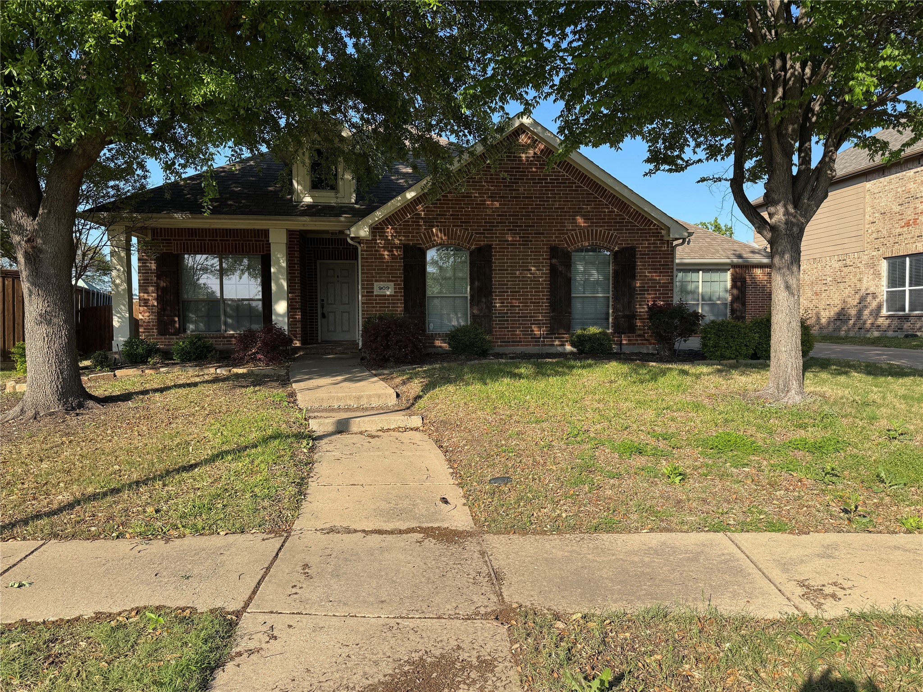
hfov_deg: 71.6
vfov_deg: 56.8
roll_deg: +1.0
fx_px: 640
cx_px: 462
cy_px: 346
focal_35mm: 24
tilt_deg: -2.9
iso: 80
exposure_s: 1/2604
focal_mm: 6.76
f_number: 1.78
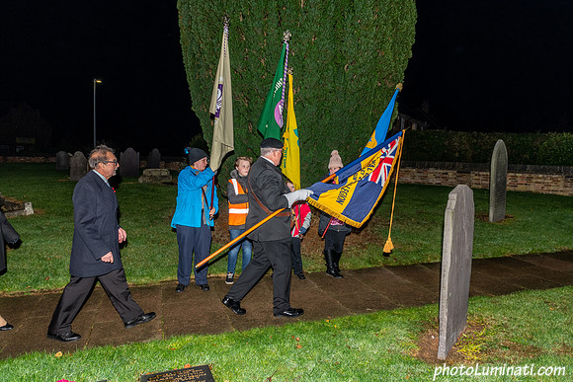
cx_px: 286
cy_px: 191
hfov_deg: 73.7
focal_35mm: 24
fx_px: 382
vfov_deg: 53.2
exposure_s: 1/125
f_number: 4.5
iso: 640
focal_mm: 24
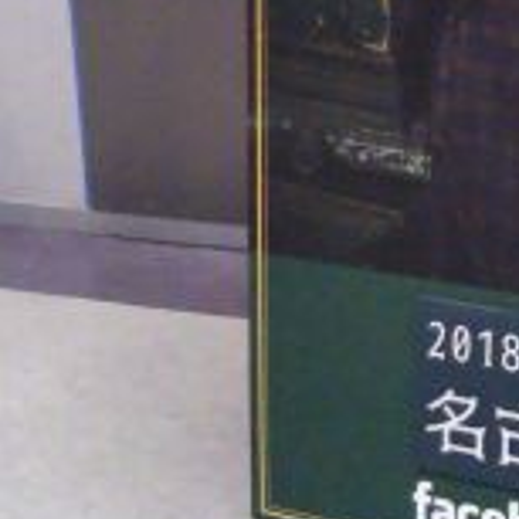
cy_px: -31
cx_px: 570
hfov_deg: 21.1
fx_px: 1323
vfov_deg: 21.2
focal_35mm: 78
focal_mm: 4
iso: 836
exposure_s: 1/23
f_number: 2.2
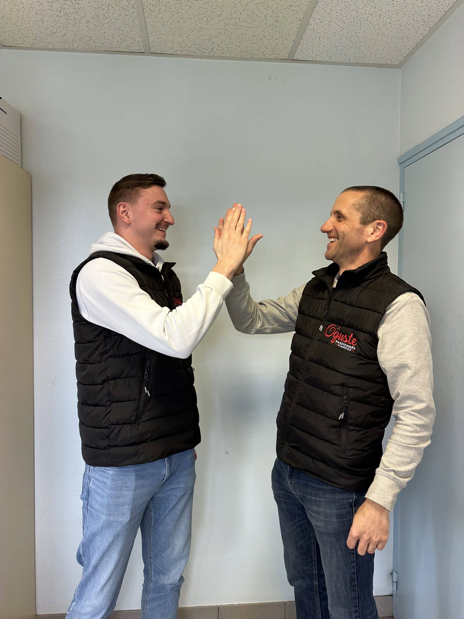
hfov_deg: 56.8
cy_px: 310
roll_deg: -0.2
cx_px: 232
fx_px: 429
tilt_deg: -1.1
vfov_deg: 71.6
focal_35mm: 24
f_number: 1.78
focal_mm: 6.86
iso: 125
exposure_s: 1/100
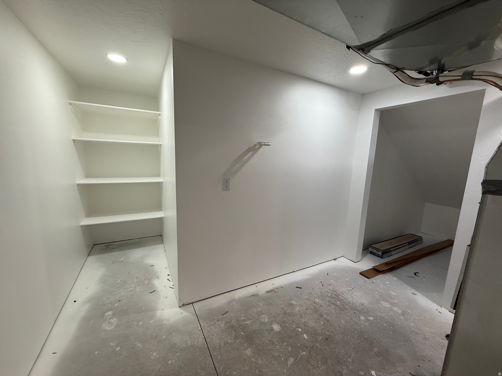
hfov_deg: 102.1
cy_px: 188
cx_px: 251
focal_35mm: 14
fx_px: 203
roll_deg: -2.2
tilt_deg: -8.9
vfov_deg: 85.7
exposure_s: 1/120
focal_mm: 2.22
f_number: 2.2
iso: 160
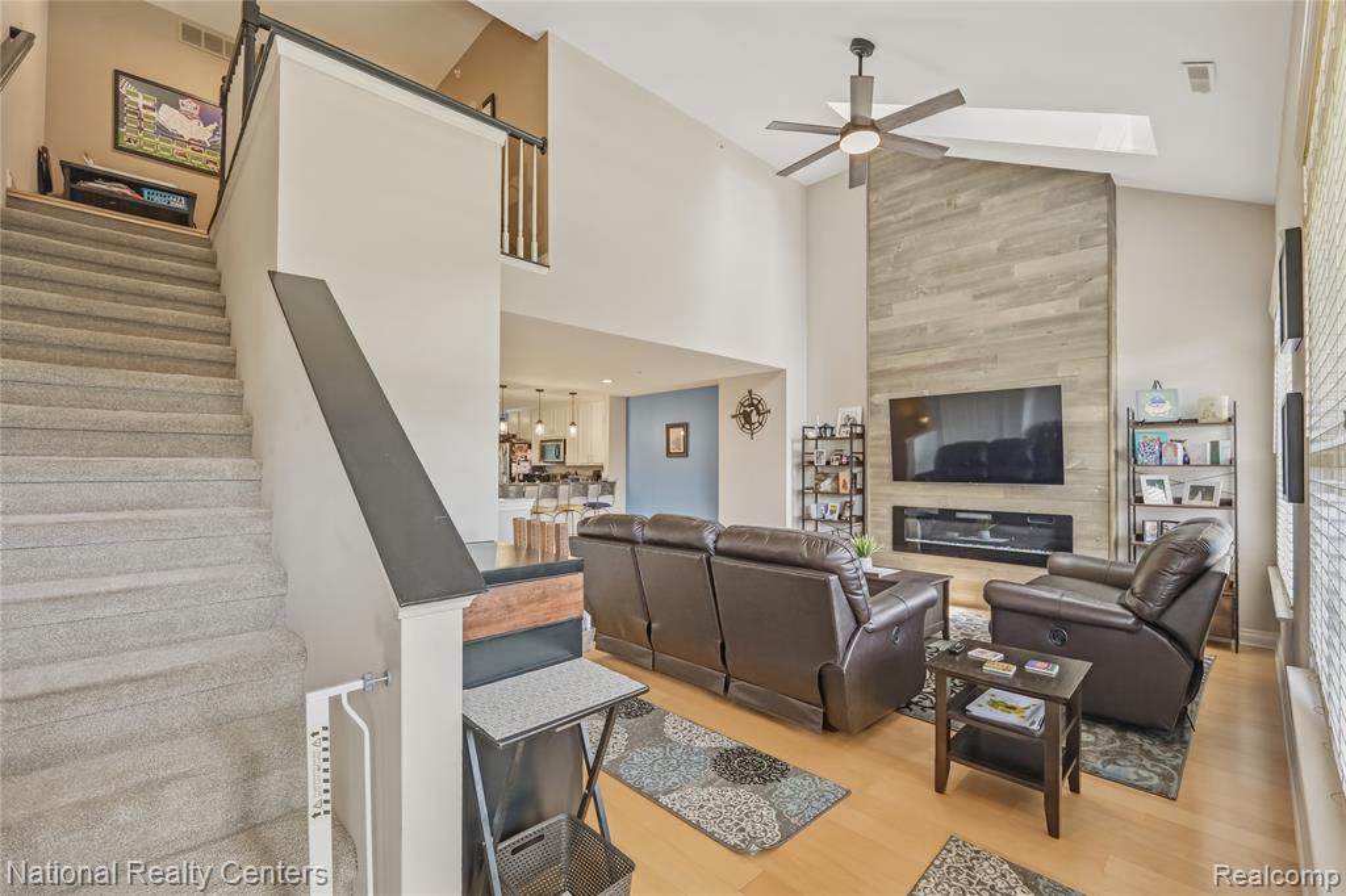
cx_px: 673
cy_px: 448
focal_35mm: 14
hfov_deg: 104.3
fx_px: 523
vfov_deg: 81.2
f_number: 4
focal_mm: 14
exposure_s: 1/60
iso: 800
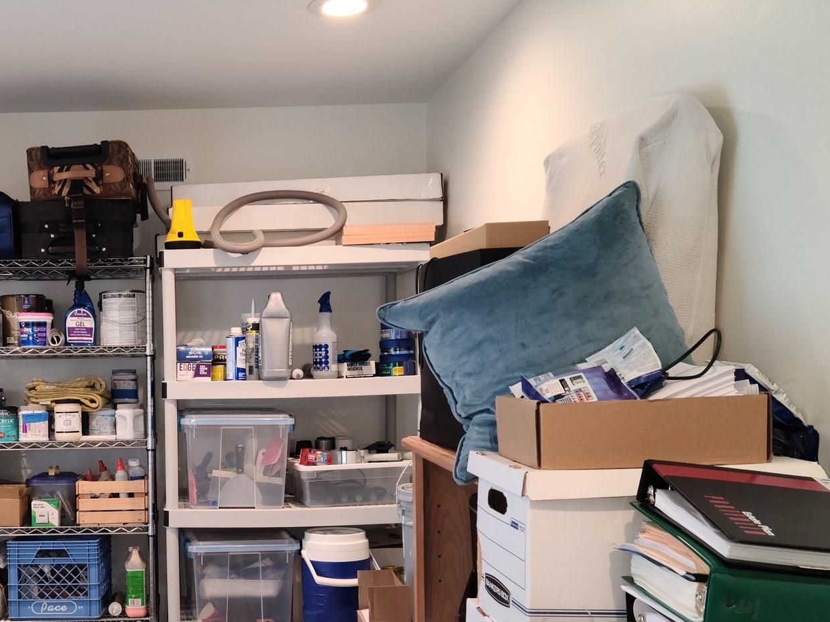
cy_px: 445
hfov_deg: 39.8
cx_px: 178
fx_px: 1103
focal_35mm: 46
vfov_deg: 31.1
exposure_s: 1/30
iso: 100
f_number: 2
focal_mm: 5.9
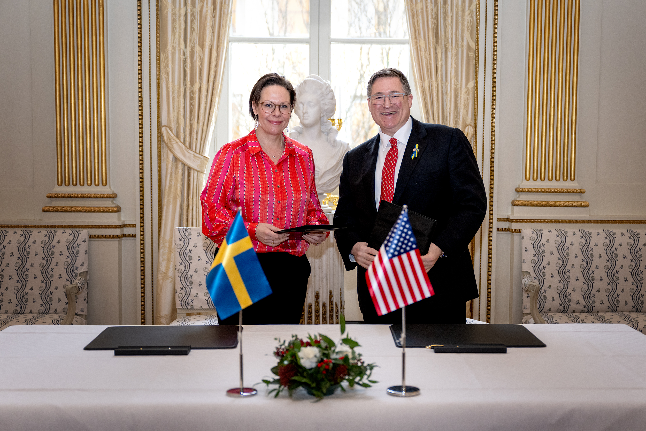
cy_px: 216
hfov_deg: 45.4
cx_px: 323
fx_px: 772
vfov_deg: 31.2
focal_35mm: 43
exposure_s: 1/80
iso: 1250
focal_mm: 43
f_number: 2.8
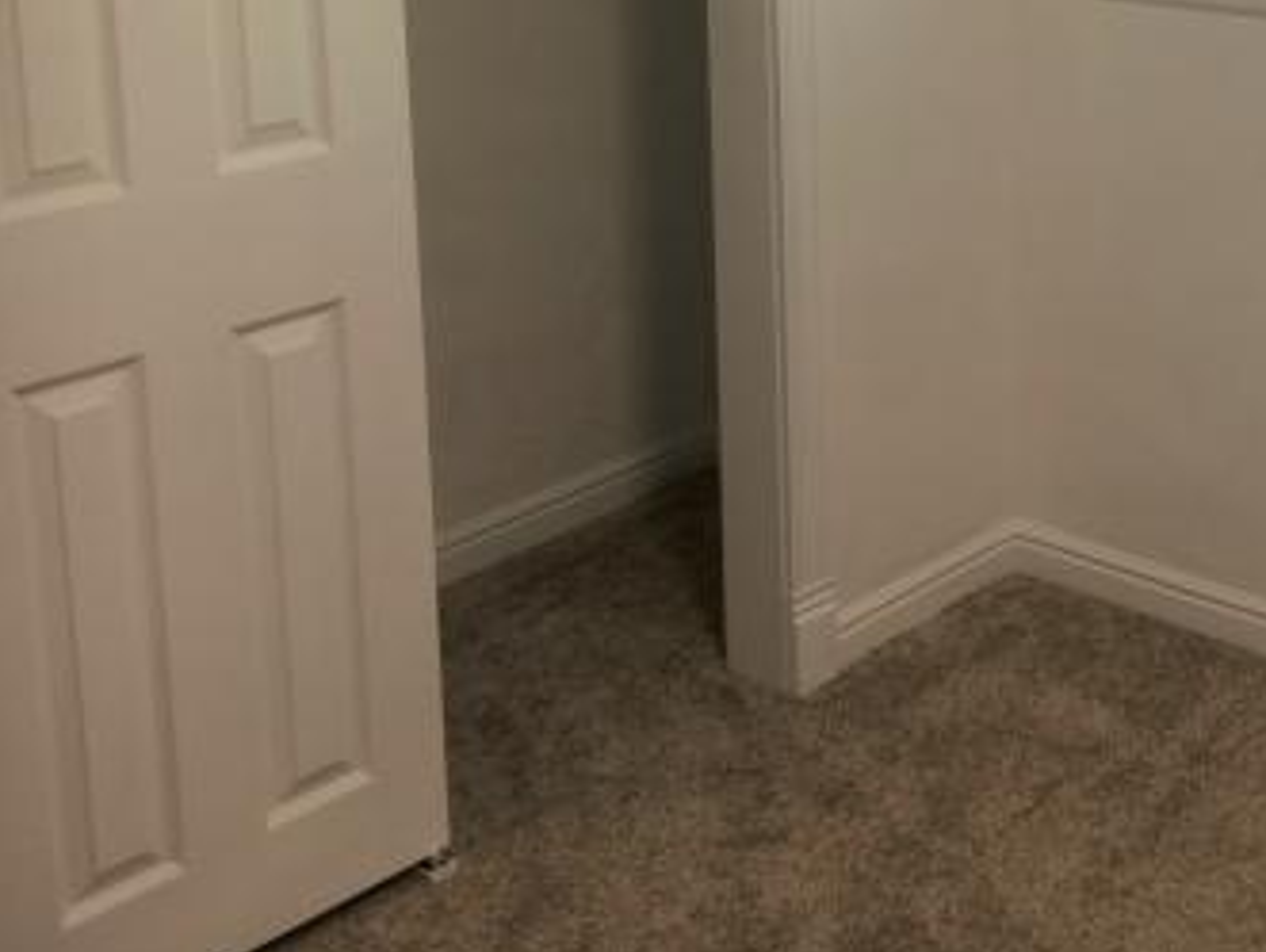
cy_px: 57
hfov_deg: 33.5
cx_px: 971
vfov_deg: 25.2
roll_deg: +0.2
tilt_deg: -12.5
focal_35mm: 56
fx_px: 2050
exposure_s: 1/30
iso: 40
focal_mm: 4.15
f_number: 2.2
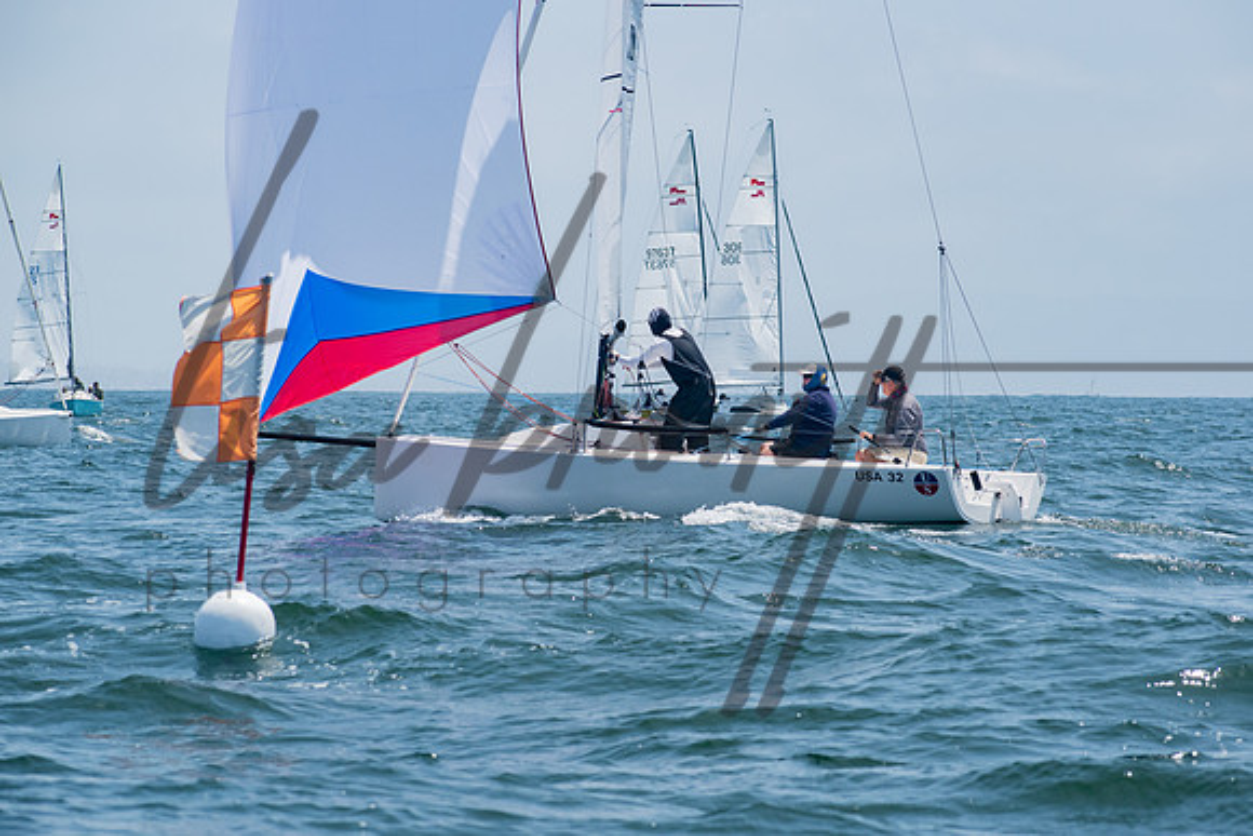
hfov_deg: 10.9
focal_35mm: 189
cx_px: 645
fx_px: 6597
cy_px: 419
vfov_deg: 7.3
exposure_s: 1/1250
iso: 400
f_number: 8
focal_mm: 120
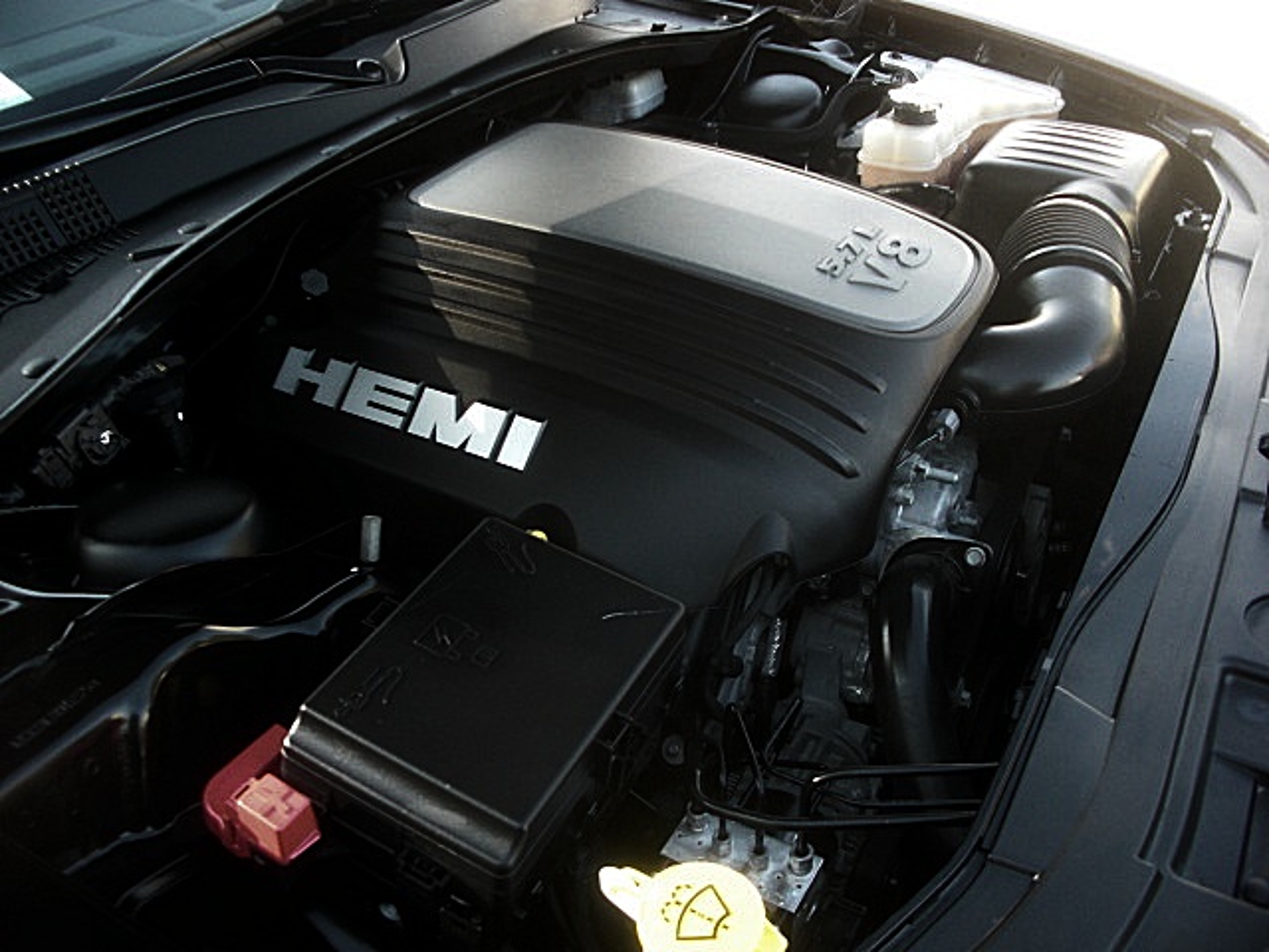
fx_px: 1320
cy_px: 476
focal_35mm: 36
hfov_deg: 51.4
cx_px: 634
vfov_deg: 39.7
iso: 200
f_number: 2.8
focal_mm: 6.3
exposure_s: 1/100
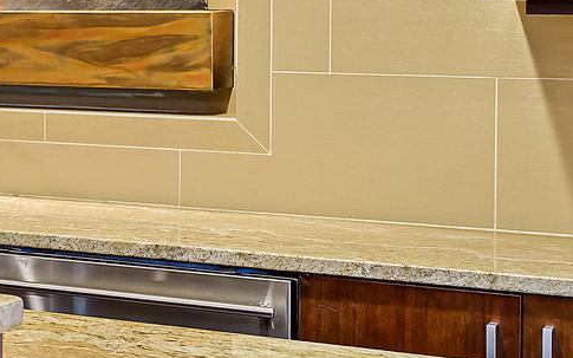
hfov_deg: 15.6
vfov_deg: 11.6
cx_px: -499
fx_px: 1749
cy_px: 35
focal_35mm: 112
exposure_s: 1/1.67
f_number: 9
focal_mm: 26
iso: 250
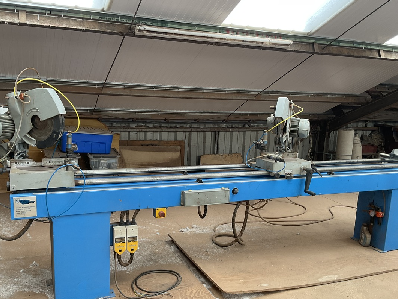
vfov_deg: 40.6
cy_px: 169
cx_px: 203
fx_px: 402
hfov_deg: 52.6
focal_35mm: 35
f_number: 1.8
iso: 40
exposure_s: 1/122
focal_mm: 3
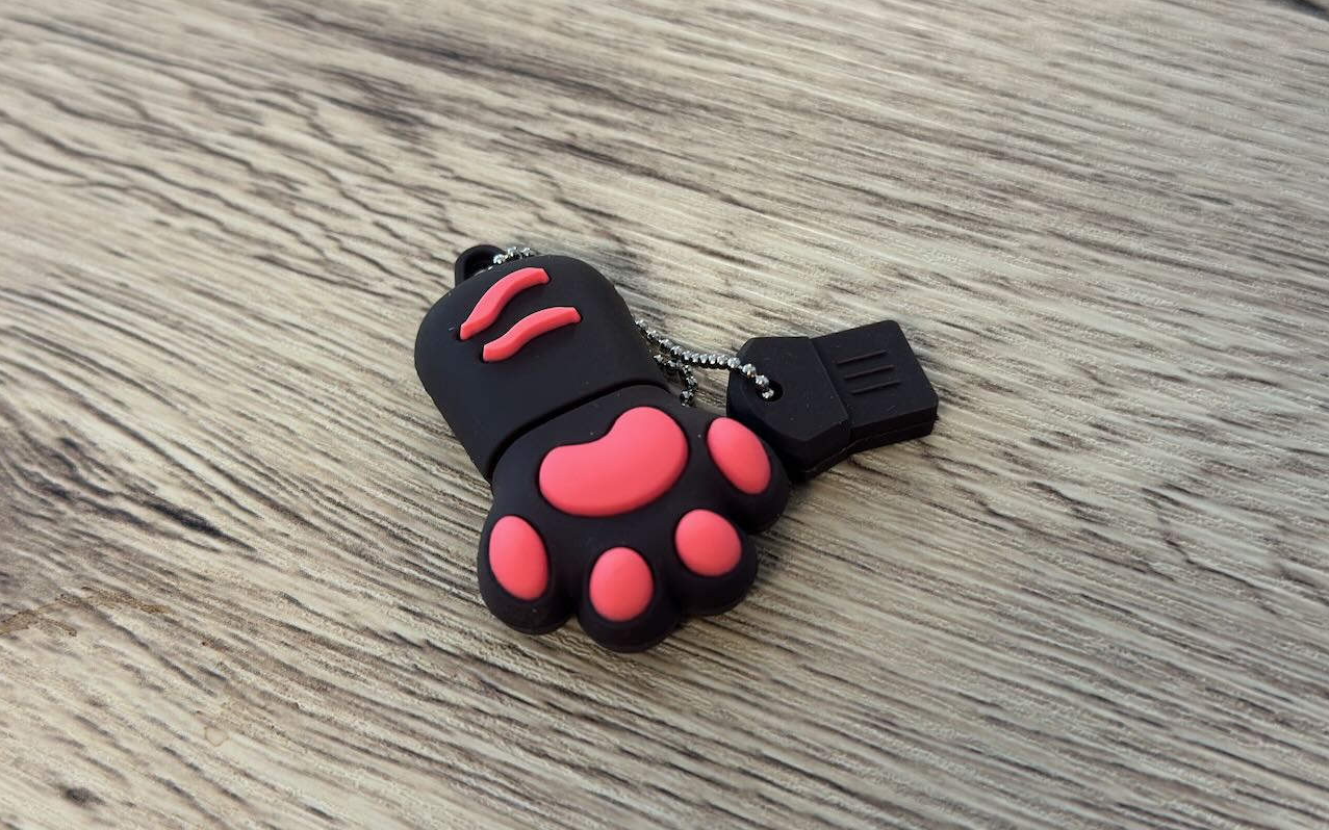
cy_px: 414
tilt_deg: -52.7
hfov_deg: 39.6
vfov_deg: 25.3
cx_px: 664
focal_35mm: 51
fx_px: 1847
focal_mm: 6.86
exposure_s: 1/50
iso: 100
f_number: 1.78
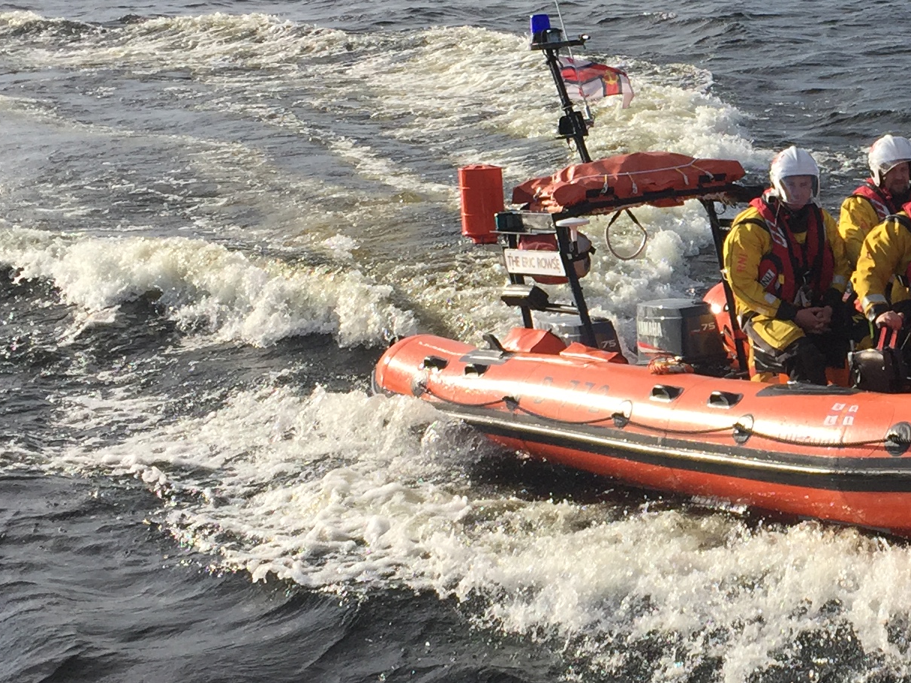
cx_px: 877
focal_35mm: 78
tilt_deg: -15.4
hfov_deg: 24.1
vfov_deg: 18.9
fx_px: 2052
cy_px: 282
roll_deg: +0.0
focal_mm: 4.15
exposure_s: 1/2825
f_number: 2.2
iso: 32
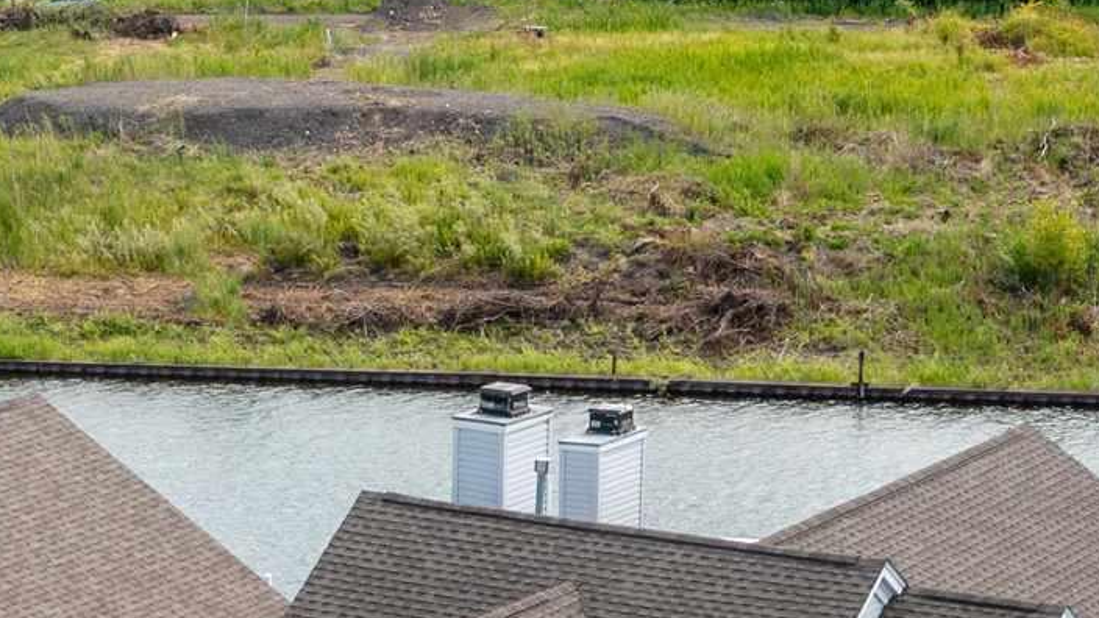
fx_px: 3730
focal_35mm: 128
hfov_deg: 16.7
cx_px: 359
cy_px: 1103
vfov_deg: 9.1
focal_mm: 10.26
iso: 100
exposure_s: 1/320
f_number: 5.6
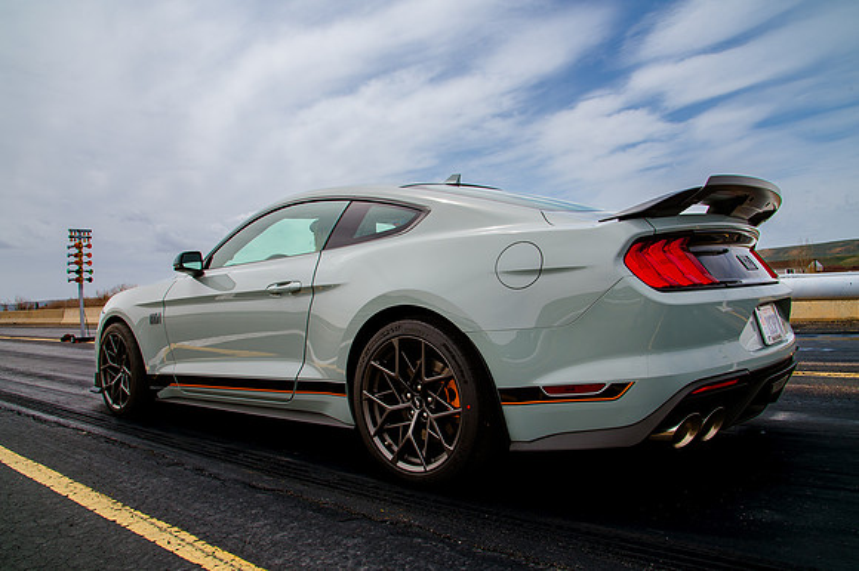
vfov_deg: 48.9
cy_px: 300
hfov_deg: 68.7
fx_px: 628
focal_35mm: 26
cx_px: 419
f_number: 11
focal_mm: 24
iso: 200
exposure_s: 1/200
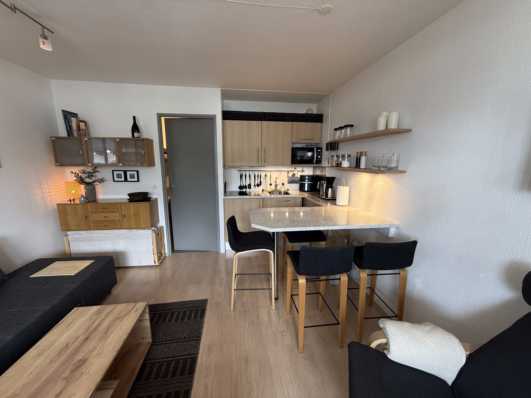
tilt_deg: -10.3
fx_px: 215
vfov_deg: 85.7
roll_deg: -0.1
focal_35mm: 14
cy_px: 199
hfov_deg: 102.1
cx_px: 266
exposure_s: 1/100
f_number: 2.2
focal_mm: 2.22
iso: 200
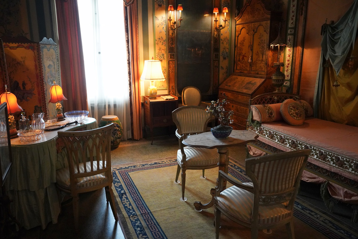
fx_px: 278
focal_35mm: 28
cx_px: 179
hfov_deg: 65.5
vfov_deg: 46.4
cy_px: 120
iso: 8000
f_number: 4.5
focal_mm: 28
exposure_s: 1/80
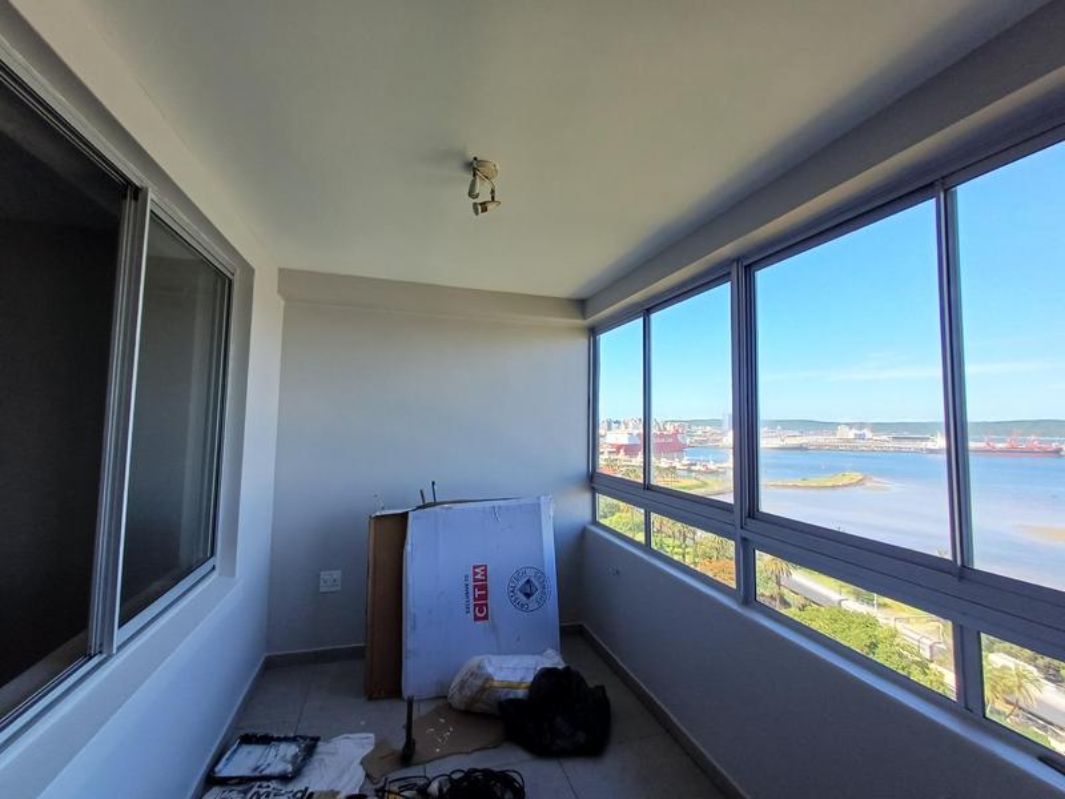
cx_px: 532
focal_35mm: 16
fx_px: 492
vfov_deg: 78.1
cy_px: 400
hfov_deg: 94.5
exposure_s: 1/234
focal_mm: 1.64
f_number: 2.2
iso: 40
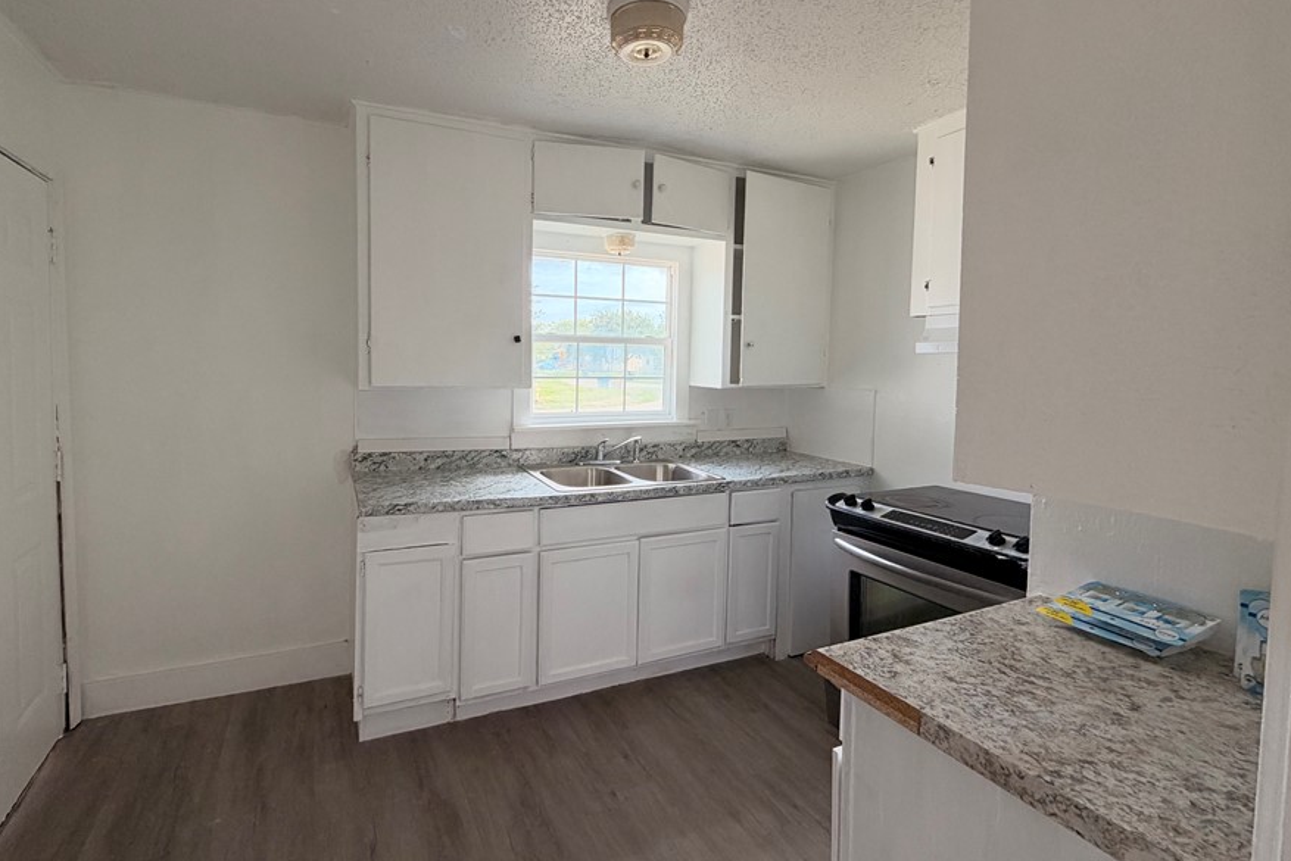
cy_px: 390
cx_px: 583
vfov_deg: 70.3
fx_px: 610
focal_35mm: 17
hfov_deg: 93.0
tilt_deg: -2.3
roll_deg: -1.3
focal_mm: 2.22
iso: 250
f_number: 2.2
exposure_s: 1/121
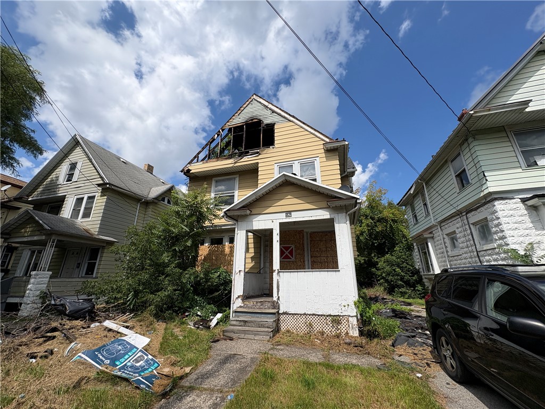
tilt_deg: +18.7
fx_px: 220
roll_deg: +0.6
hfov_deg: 102.1
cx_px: 272
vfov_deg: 85.7
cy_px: 204
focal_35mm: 14
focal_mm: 2.22
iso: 50
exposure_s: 1/2674
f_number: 2.2
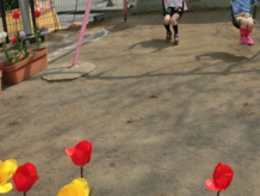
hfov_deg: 41.6
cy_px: 30
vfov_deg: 31.8
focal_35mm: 44
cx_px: 197
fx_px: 331
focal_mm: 4.24
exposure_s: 1/160
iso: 80
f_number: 7.9
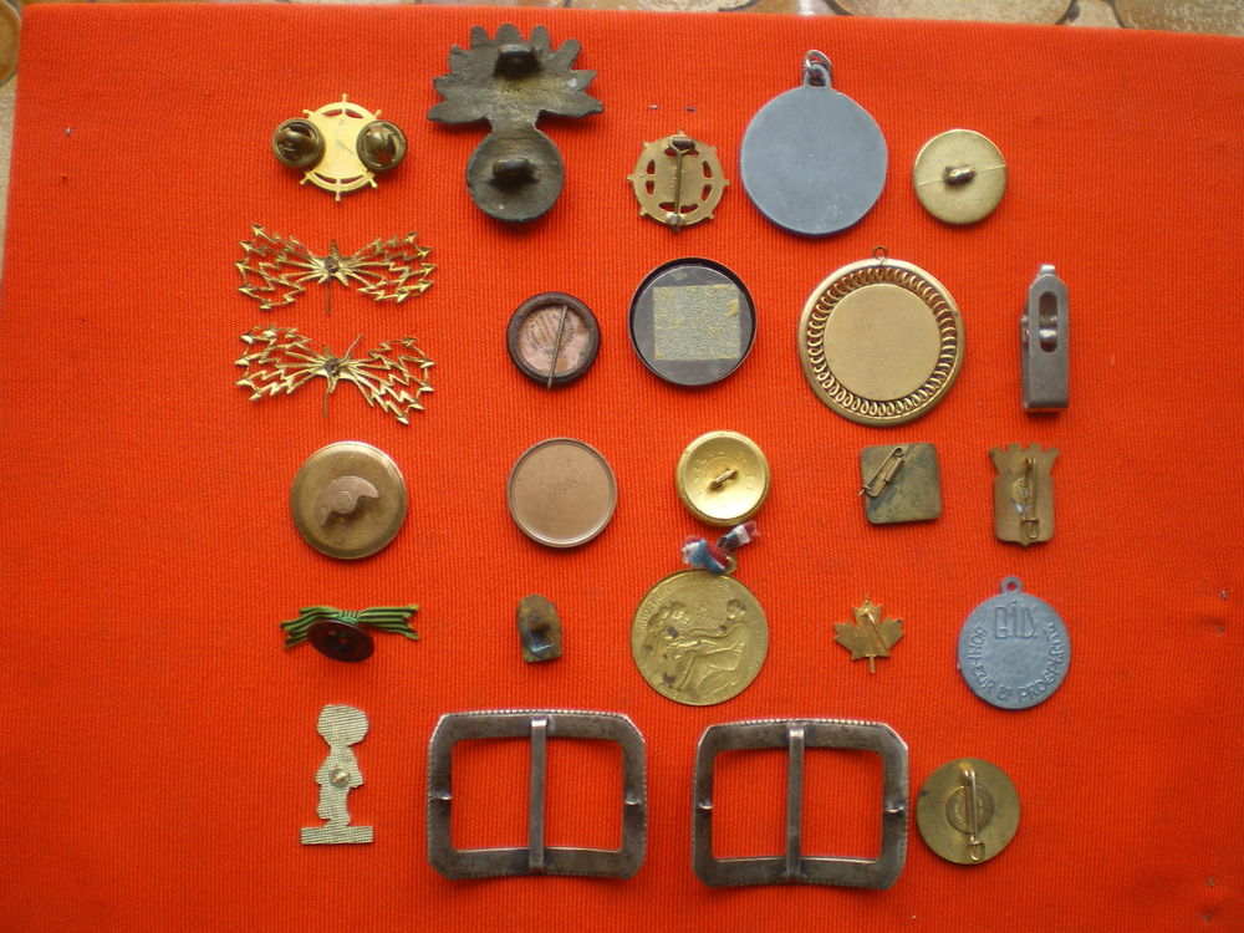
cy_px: 466
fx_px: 1366
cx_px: 622
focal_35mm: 38
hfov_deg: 49.0
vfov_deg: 37.7
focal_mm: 6.3
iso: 100
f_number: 3.1
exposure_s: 1/50
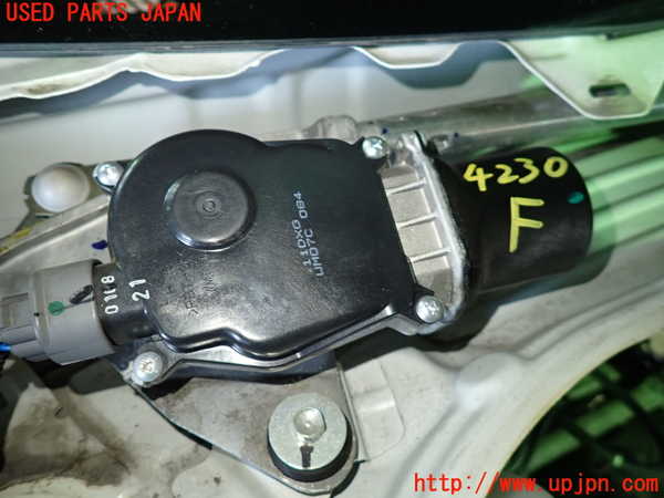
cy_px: 249
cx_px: 332
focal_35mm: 25
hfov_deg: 69.4
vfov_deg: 54.9
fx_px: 480
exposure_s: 1/30
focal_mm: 4.5
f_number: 2
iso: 250
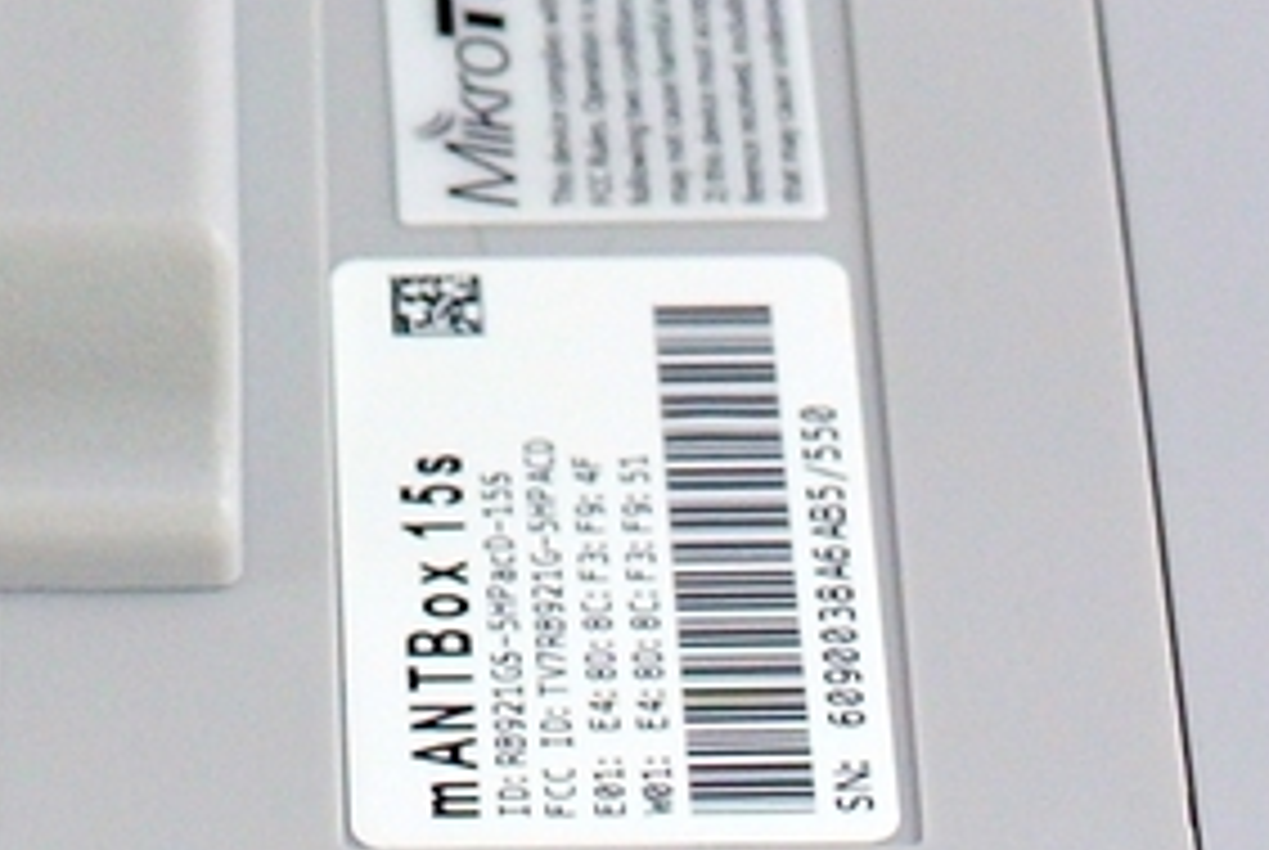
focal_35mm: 278
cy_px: -178
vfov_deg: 4.9
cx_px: 50
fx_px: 9815
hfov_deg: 7.4
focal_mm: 18.5
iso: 450
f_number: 4
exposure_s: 1/30
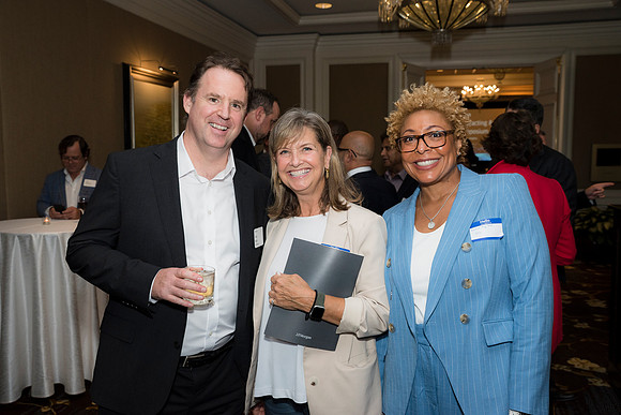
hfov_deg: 58.7
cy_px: 208
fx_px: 552
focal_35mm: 32
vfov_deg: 41.1
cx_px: 310
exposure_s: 1/125
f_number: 5.6
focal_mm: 32
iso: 800
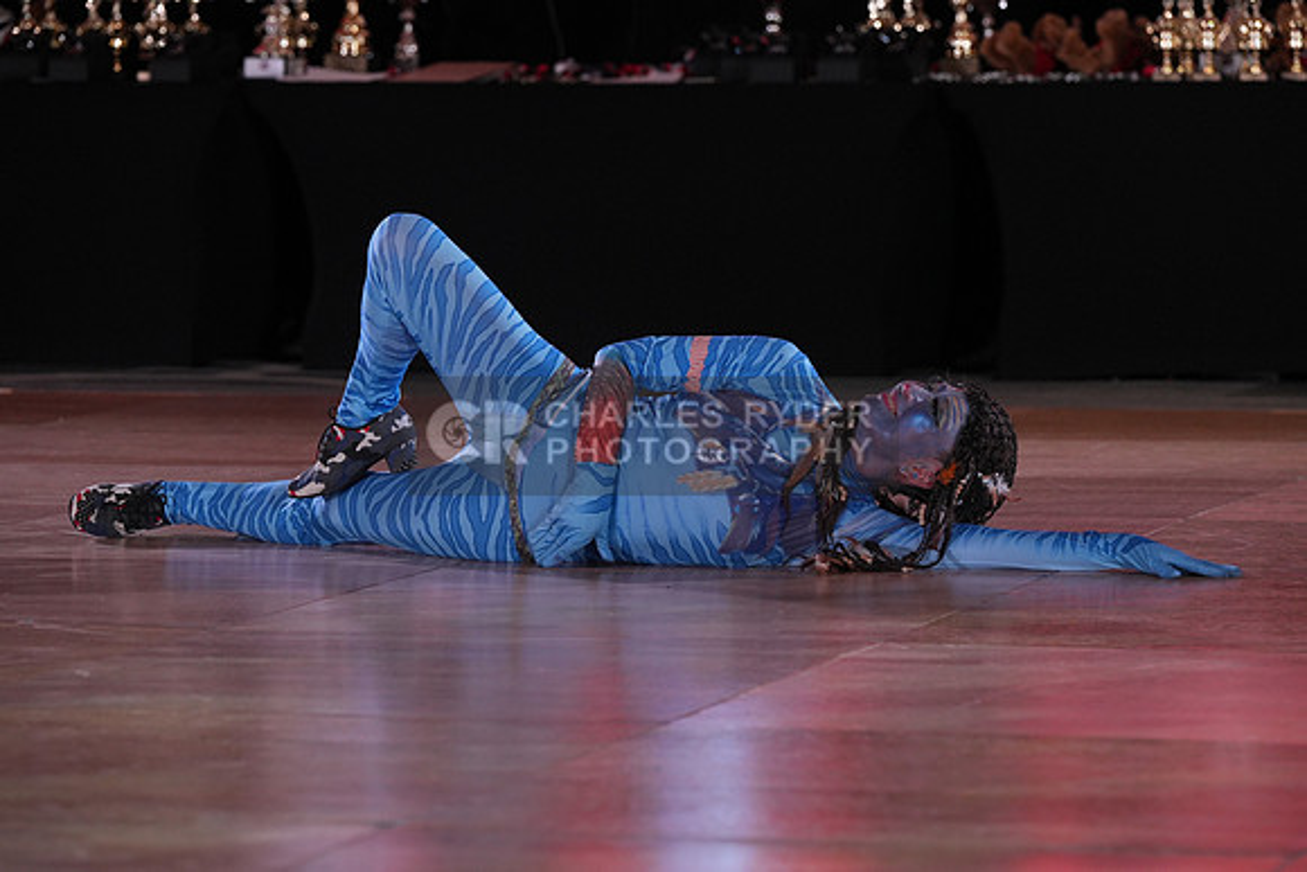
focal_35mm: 163
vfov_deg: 8.4
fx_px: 5919
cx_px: 654
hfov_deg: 12.6
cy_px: 436
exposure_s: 1/400
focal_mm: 163
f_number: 5
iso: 1600
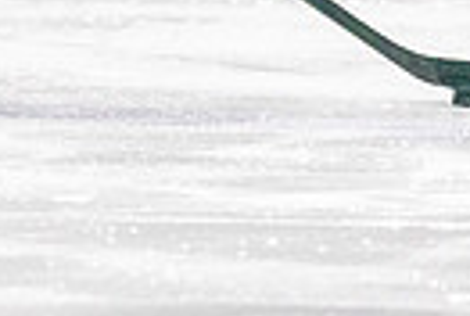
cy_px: -95
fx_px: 15375
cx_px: -137
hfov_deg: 1.8
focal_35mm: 1175
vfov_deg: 1.2
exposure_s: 1/1250
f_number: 2.8
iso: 3200
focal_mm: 200
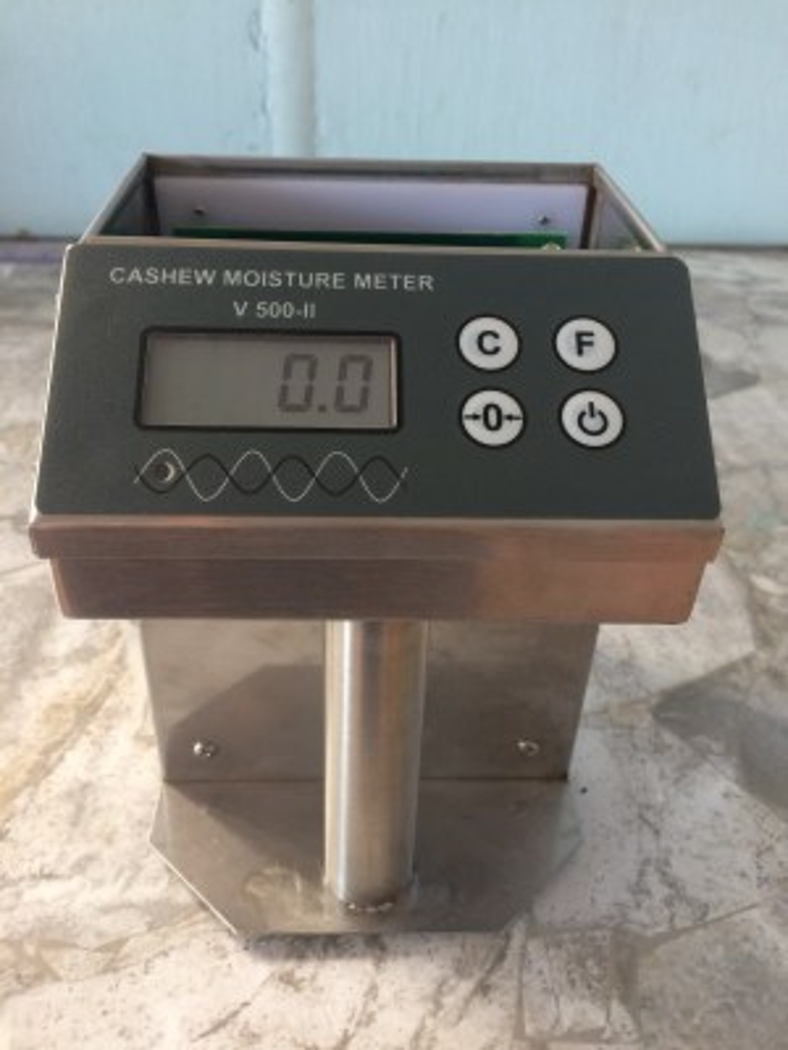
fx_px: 880
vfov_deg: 61.7
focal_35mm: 29
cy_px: 525
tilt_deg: -36.5
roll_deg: -1.3
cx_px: 394
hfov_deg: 48.2
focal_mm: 4.15
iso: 64
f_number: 2.2
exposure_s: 1/33
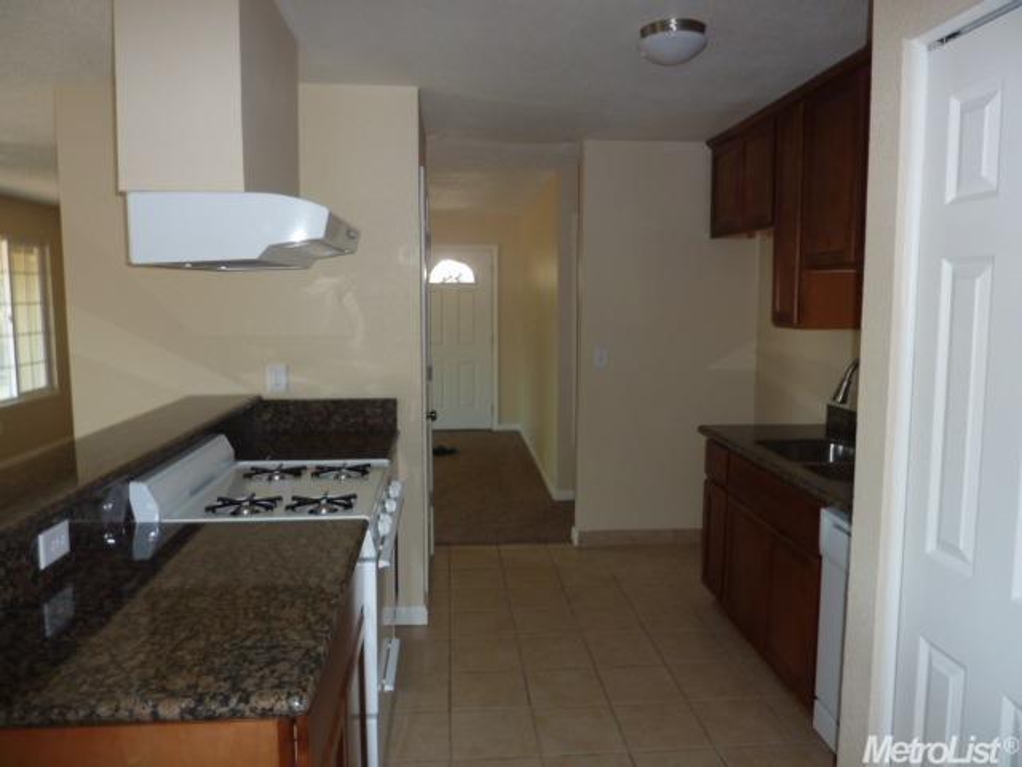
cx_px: 511
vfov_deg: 54.9
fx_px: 738
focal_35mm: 25
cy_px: 384
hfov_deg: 69.4
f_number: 3.3
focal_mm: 4.1
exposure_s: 1/30
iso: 125
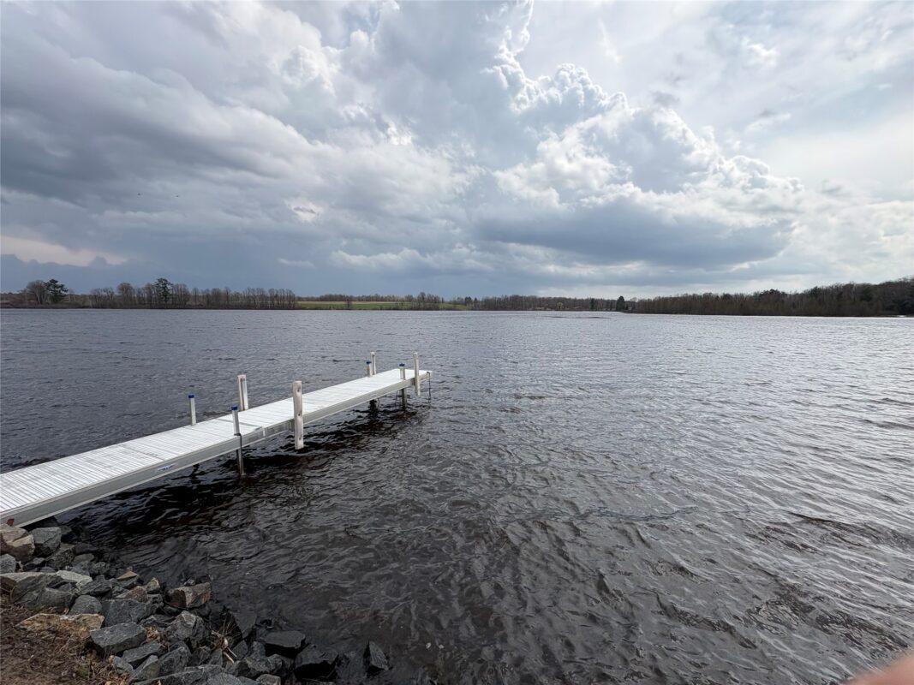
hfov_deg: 102.1
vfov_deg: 85.7
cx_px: 457
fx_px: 370
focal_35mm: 14
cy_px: 342
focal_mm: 2.22
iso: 40
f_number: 2.2
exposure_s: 1/1748
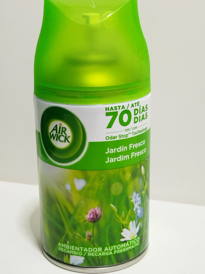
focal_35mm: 34
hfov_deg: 41.8
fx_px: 268
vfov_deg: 54.0
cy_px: 134
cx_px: 97
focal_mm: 4.71
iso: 114
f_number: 1.79
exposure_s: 1/100
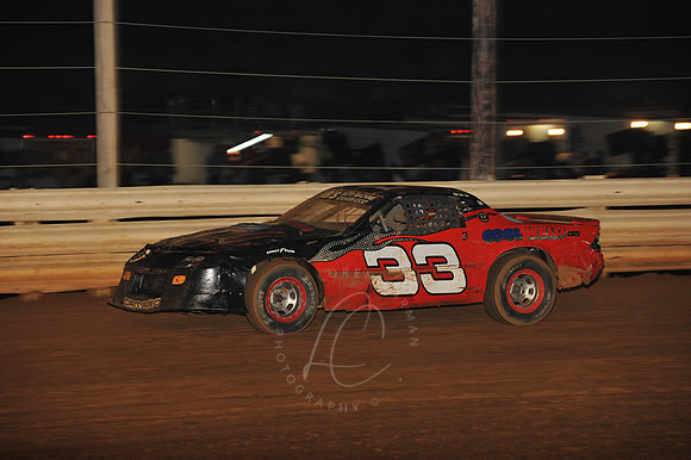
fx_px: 3261
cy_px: 230
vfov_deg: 8.1
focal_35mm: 170
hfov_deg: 12.1
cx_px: 346
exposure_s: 1/320
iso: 1000
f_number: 6.3
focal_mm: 170
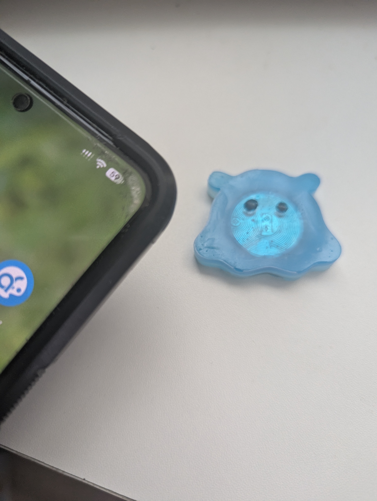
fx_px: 348
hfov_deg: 56.9
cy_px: 250
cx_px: 188
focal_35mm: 24
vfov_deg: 71.5
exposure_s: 1/60
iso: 638
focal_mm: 6.81
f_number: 1.85
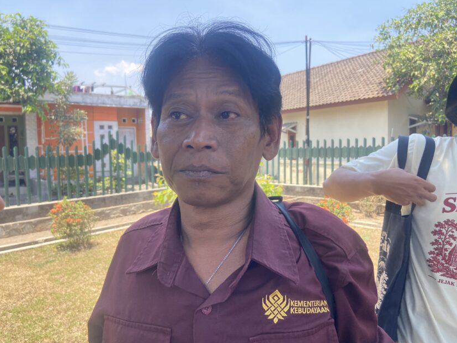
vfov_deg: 51.4
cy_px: 168
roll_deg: +1.1
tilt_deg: -3.9
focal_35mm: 27
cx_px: 233
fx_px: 356
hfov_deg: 65.3
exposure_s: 1/357
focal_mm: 4.25
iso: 32
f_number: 1.8
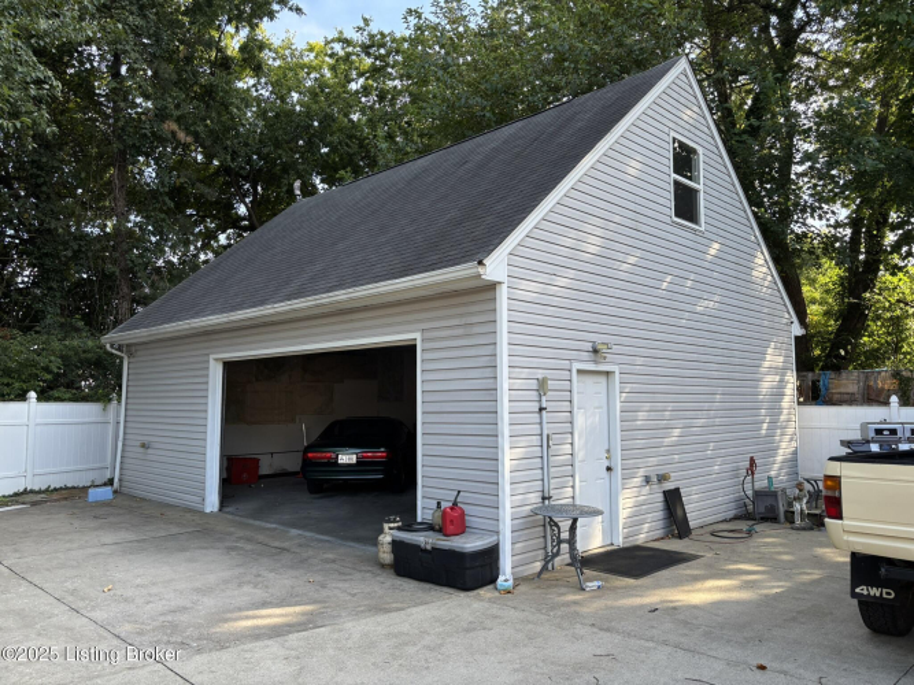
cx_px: 457
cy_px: 342
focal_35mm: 26
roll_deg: -0.2
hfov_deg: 67.3
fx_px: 686
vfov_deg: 53.0
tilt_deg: +4.7
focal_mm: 5.96
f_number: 1.6
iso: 50
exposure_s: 1/358
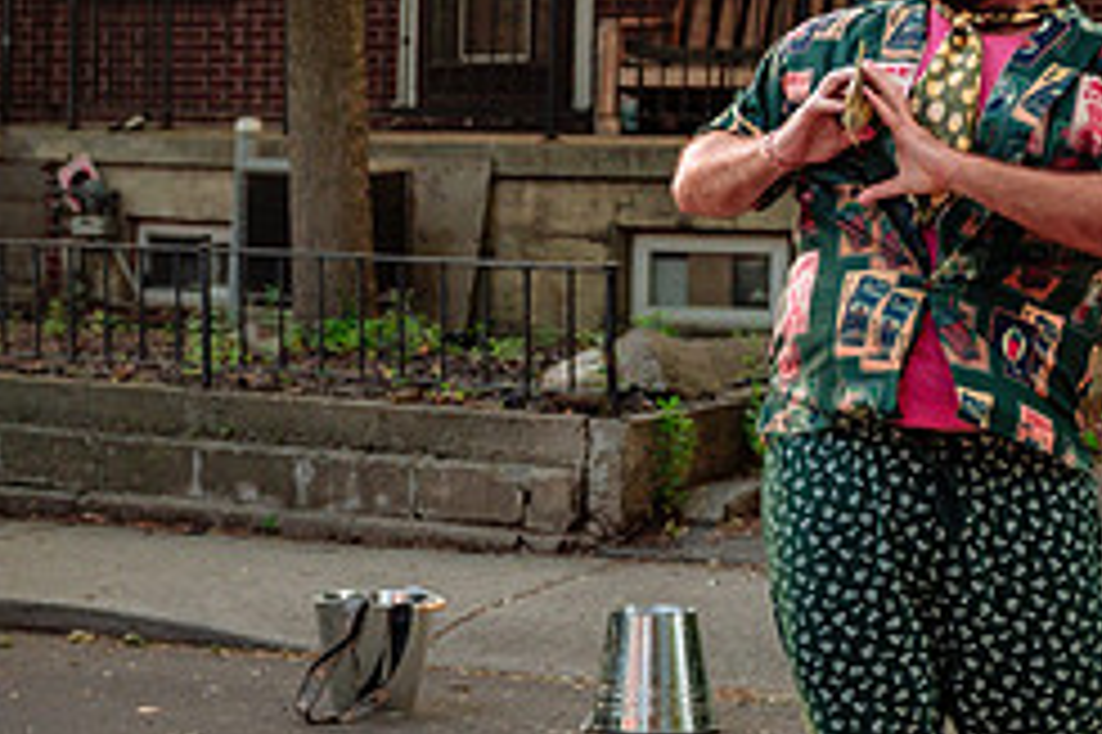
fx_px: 3120
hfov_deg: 19.7
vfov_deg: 13.4
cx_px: 156
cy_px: 468
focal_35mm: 102
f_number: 1.8
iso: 500
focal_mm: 25.4
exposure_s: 1/800
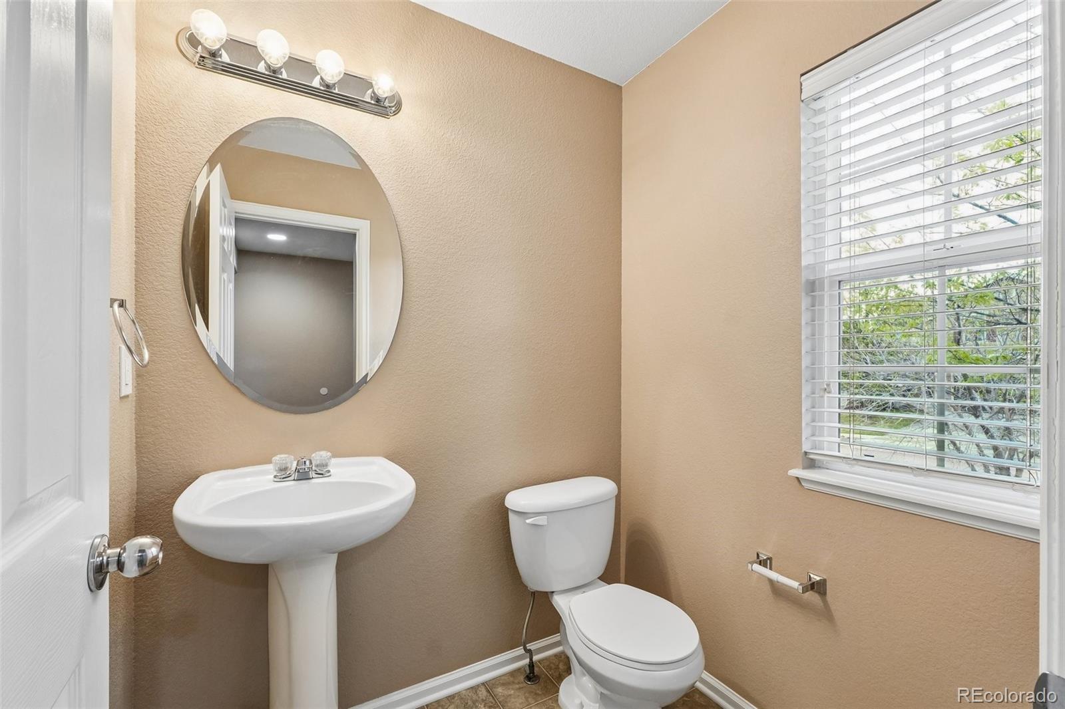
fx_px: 444
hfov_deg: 100.4
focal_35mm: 15
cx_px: 532
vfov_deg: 77.3
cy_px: 354
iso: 640
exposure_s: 1/15
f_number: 9
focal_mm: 10
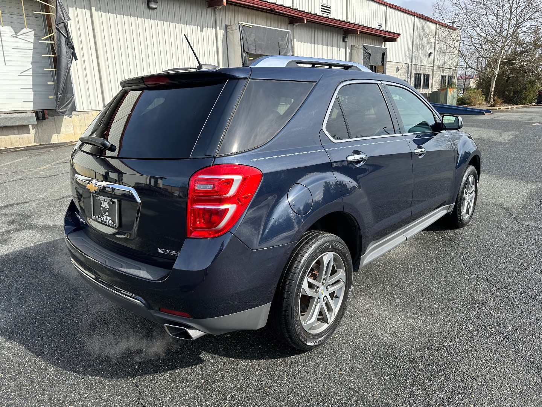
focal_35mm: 24
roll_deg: +1.4
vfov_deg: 56.8
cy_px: 204
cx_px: 271
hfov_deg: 71.6
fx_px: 376
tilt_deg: -14.9
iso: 80
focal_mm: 6.86
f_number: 1.78
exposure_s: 1/1845
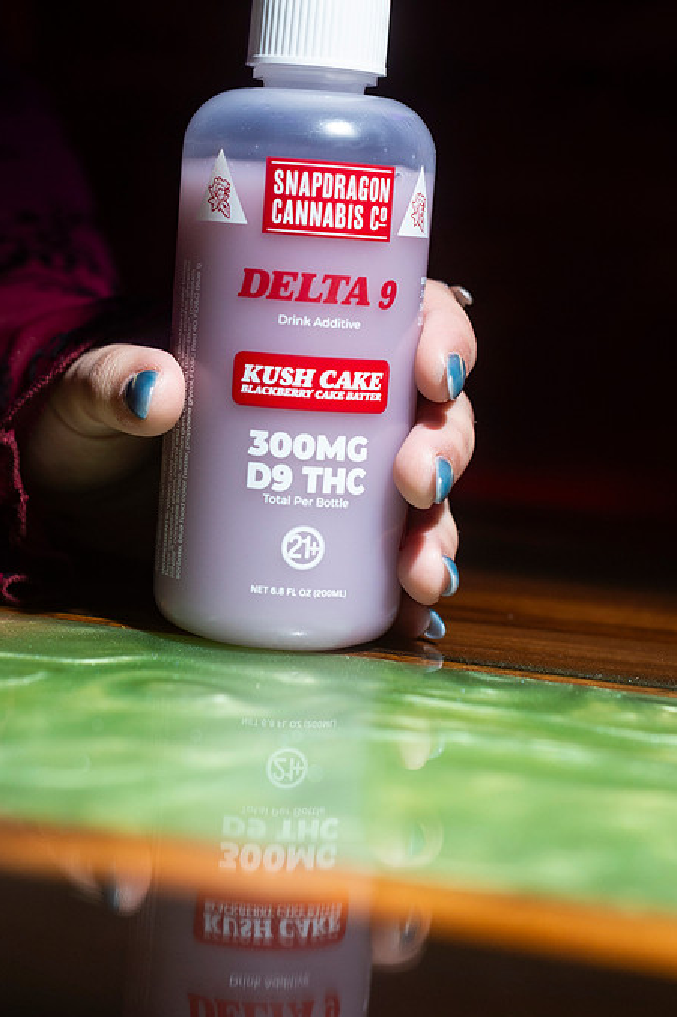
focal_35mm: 71
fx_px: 2005
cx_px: 272
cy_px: 433
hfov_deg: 19.1
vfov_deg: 28.4
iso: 1000
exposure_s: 1/60
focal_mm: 50
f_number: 4
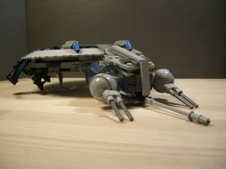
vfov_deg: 39.7
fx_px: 235
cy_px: 84
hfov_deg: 51.4
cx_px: 113
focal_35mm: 36
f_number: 2.7
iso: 340
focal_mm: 7.5
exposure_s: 1/61.7
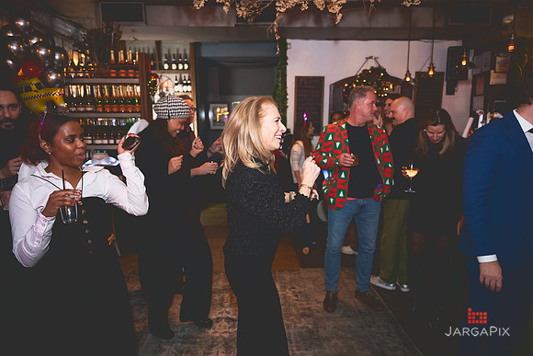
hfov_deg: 72.9
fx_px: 361
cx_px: 266
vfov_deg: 52.5
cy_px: 178
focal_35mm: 24
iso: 3200
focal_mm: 24
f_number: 2.8
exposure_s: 1/100
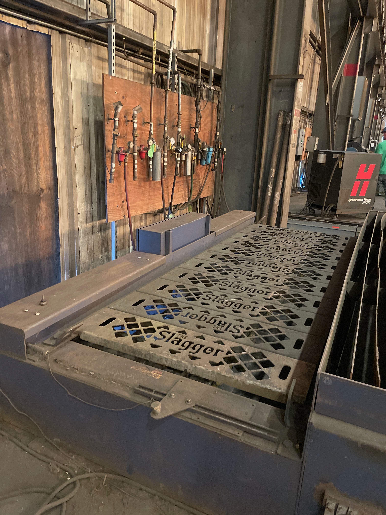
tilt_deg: -16.1
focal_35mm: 26
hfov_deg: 53.1
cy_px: 258
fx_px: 387
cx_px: 193
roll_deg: -2.9
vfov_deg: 67.3
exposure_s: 1/30
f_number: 1.6
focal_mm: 4.2
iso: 1000
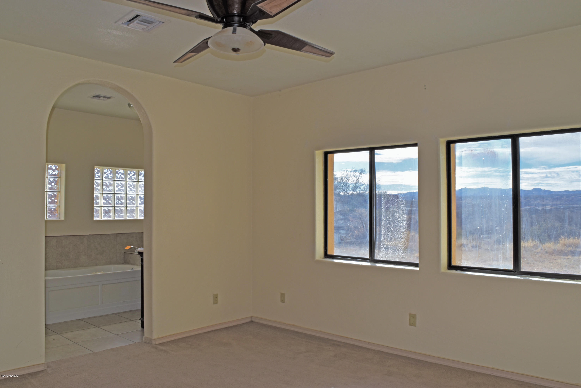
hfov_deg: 67.4
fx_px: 436
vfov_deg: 47.9
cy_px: 194
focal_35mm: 27
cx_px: 290
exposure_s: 1/60
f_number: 16
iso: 100
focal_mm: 18
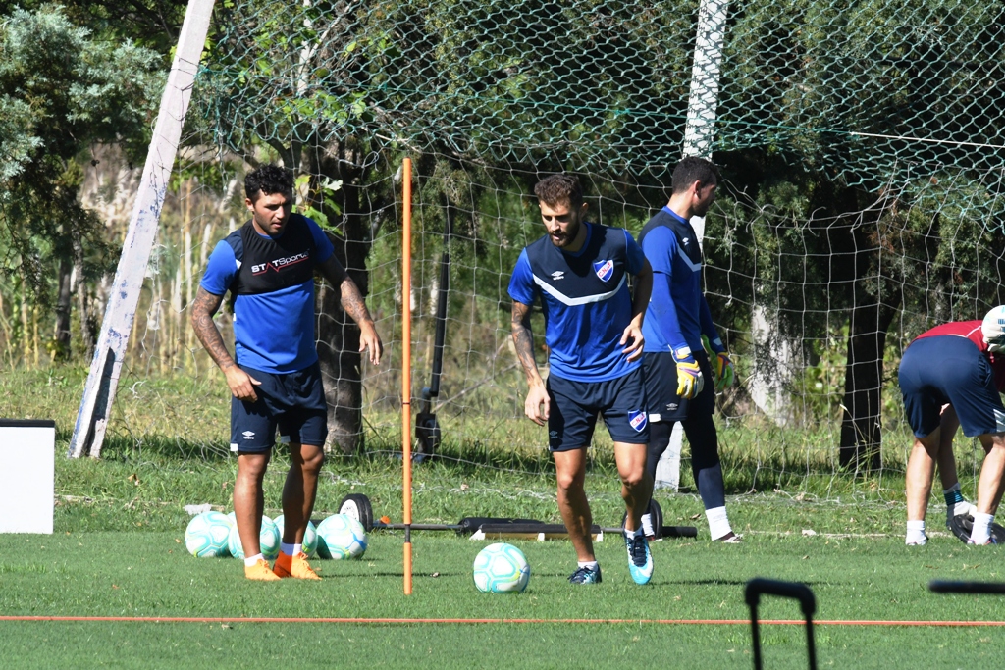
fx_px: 17589
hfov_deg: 3.3
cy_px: 335
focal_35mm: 630
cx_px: 502
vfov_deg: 2.2
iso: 1250
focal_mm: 420
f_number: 18
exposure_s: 1/640
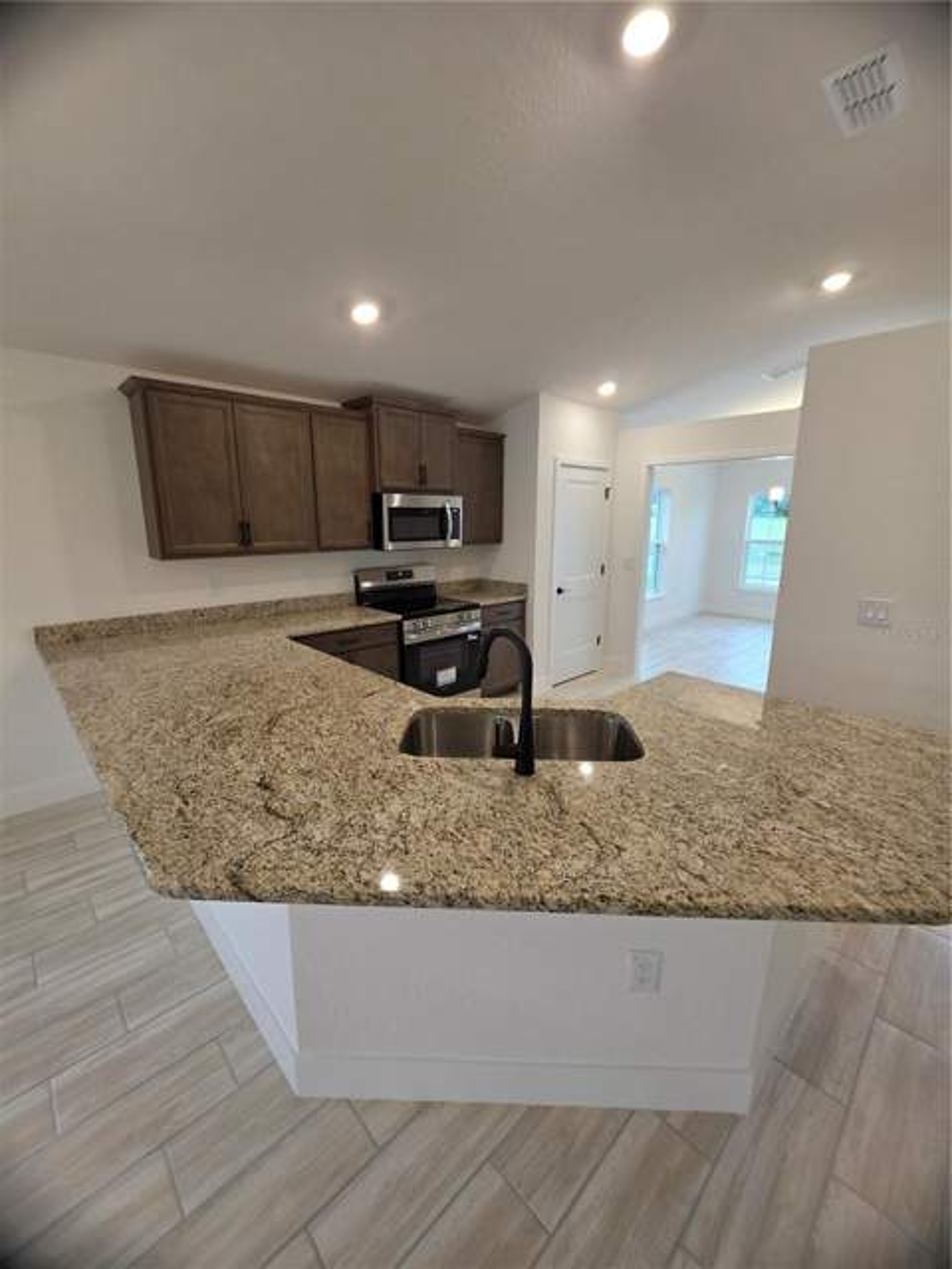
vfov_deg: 106.2
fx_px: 477
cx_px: 476
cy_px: 634
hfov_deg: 89.9
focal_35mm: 13
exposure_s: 1/120
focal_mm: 2.2
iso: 160
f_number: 1.9
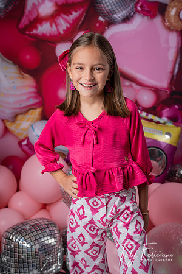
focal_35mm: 50
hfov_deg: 27.0
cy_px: 137
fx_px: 379
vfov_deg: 39.6
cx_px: 91
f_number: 4.5
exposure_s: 1/100
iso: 100
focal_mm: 50
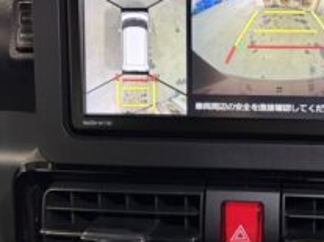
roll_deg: +2.1
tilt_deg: -25.6
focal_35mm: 44
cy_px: 115
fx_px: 412
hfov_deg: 41.6
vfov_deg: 32.8
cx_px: 246
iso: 400
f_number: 1.6
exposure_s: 1/50
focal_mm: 5.96
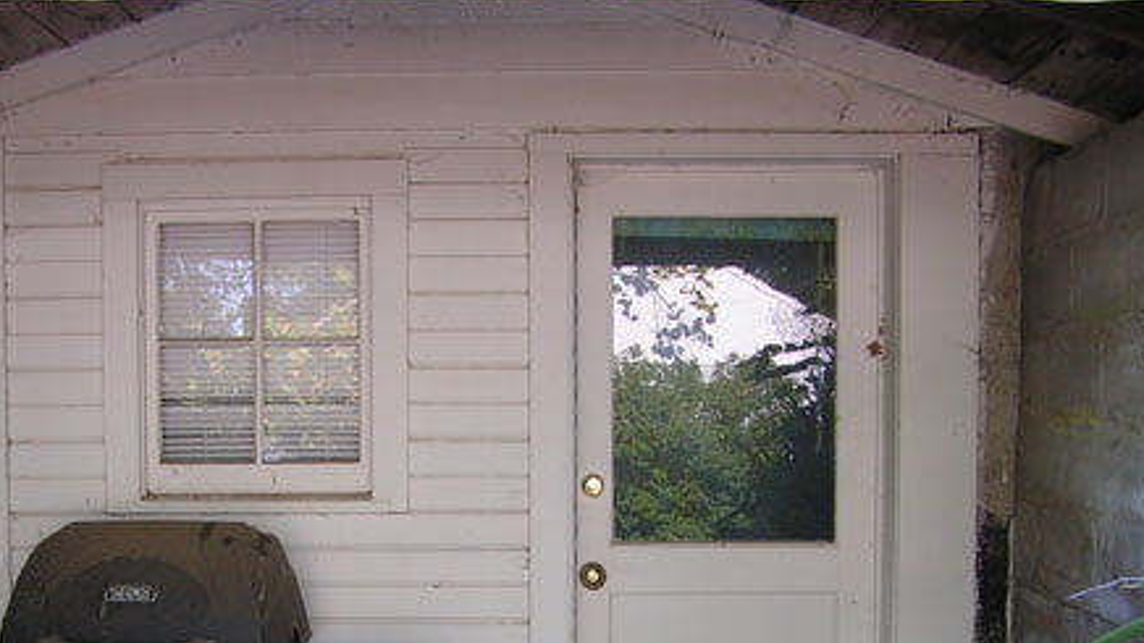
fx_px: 1729
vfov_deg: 20.8
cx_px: 512
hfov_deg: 36.6
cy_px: 522
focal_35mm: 57
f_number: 3.5
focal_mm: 6.3
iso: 50
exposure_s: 1/50
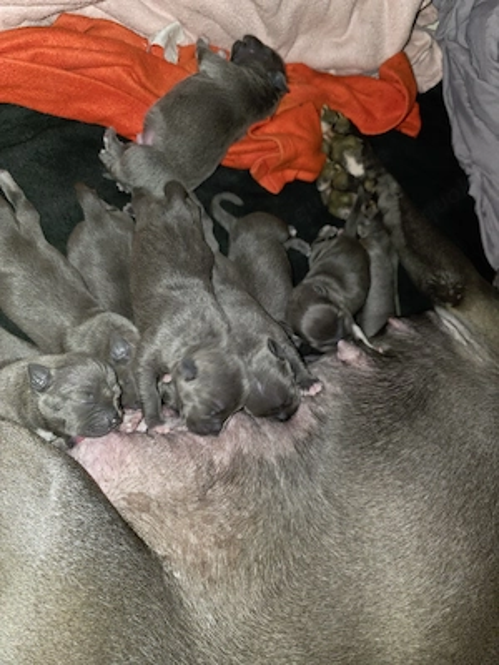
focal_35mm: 23
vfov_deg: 73.9
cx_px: 250
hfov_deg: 58.9
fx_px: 442
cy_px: 332
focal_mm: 6.3
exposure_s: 1/37.9
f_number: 1.7
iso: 100
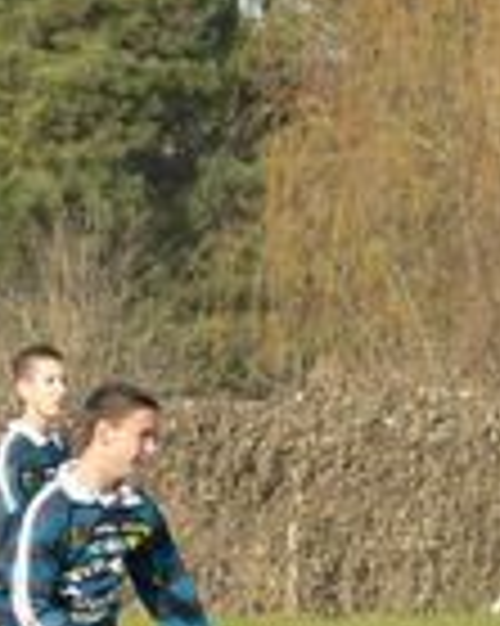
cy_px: 412
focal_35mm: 827
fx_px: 15314
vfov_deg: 2.3
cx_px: 991
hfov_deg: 1.9
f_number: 3.6
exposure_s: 1/400
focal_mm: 44.7
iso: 64
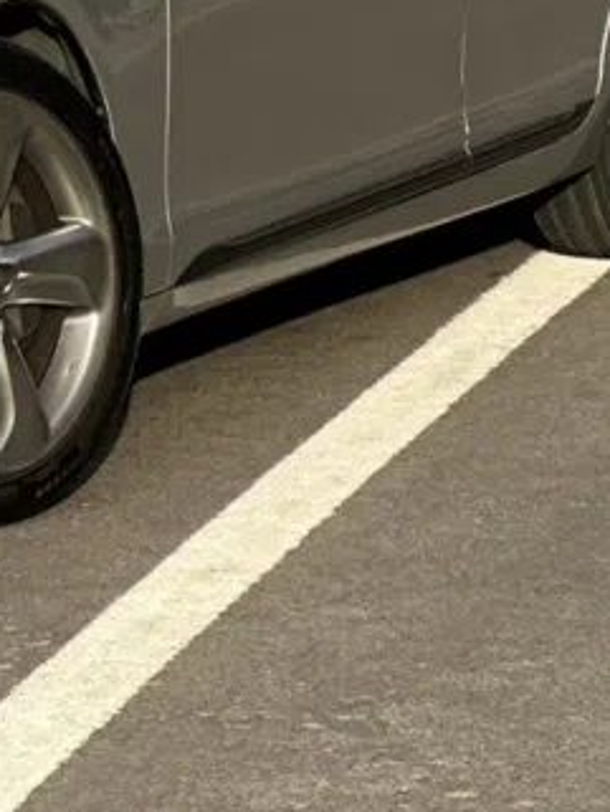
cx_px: -377
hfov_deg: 4.5
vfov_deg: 6.0
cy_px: -588
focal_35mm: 327
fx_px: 7678
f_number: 2.8
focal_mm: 9
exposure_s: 1/324
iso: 32
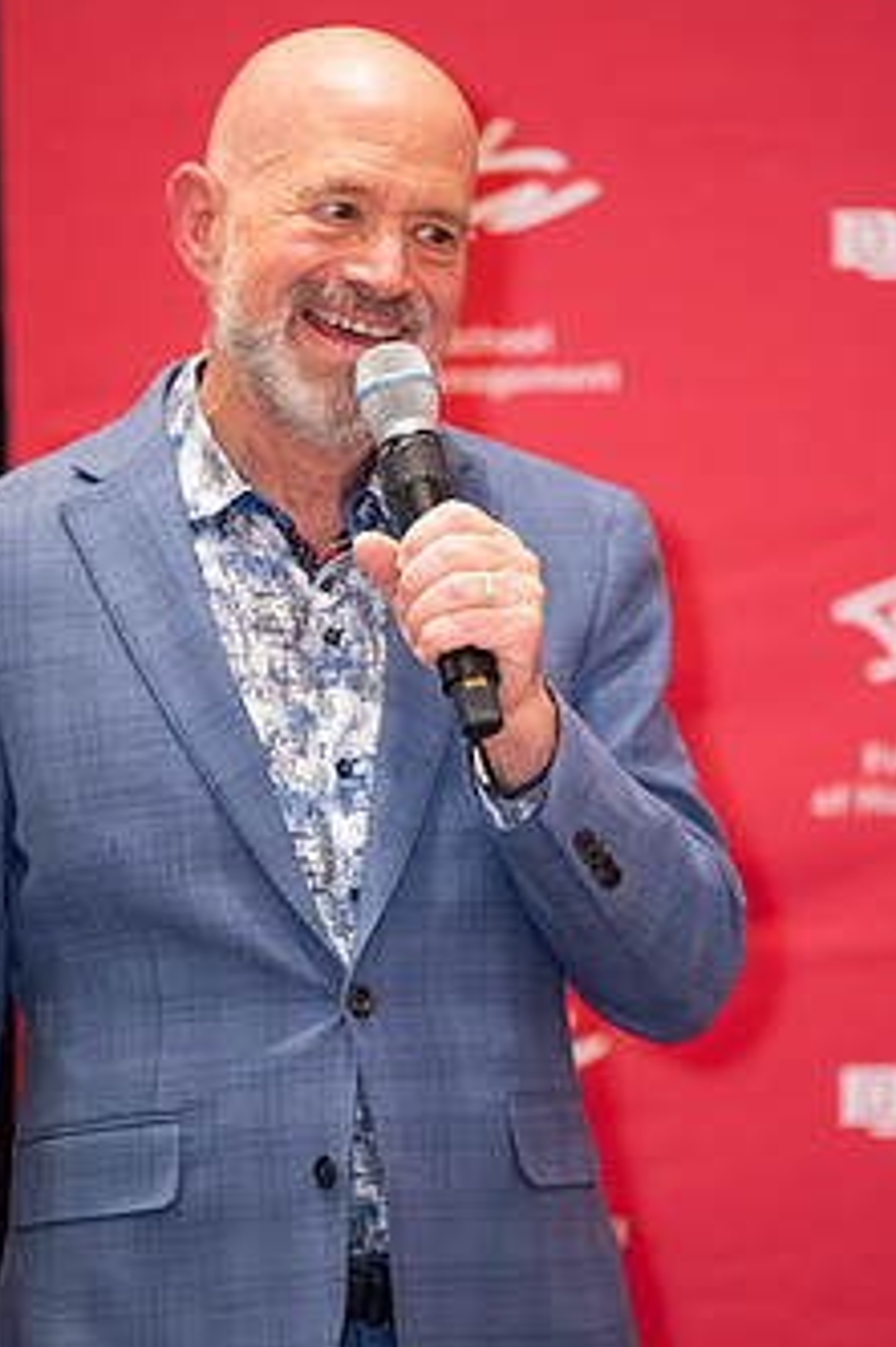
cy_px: 738
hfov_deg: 5.1
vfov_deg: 7.6
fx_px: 10127
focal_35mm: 271
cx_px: 509
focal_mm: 200
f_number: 2.8
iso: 8000
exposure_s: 1/100
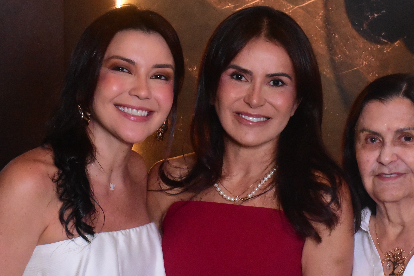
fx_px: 1461
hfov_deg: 16.1
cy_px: 177
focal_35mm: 127
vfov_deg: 10.8
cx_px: 260
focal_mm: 48
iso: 6400
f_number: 9
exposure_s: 1/160
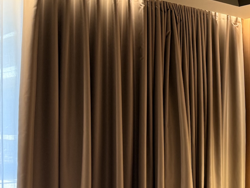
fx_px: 491
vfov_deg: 21.4
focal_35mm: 68
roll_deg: -0.8
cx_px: 337
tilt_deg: -0.8
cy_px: 142
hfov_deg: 24.4
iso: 125
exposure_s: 1/50
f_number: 1.78
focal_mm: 6.76
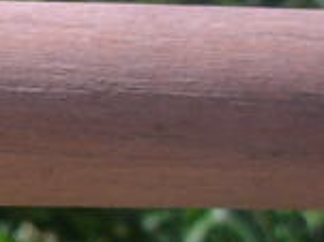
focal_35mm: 237
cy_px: 341
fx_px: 2217
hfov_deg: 7.2
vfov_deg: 6.2
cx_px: -723
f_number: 8.5
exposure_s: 1/59.2
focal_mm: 5.8
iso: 50
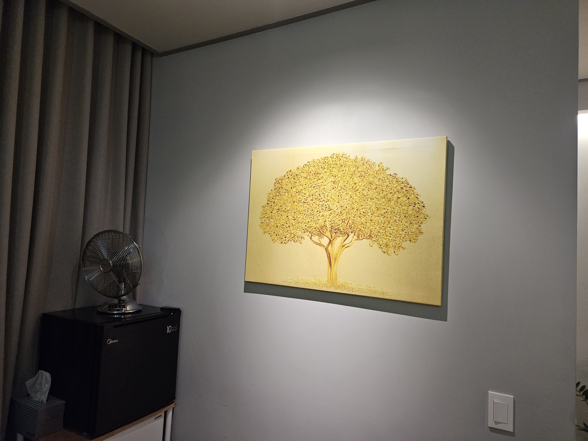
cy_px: 220
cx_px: 294
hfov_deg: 73.9
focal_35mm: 23
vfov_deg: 58.9
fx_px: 391
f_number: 1.8
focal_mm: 5.4
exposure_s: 1/60
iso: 640
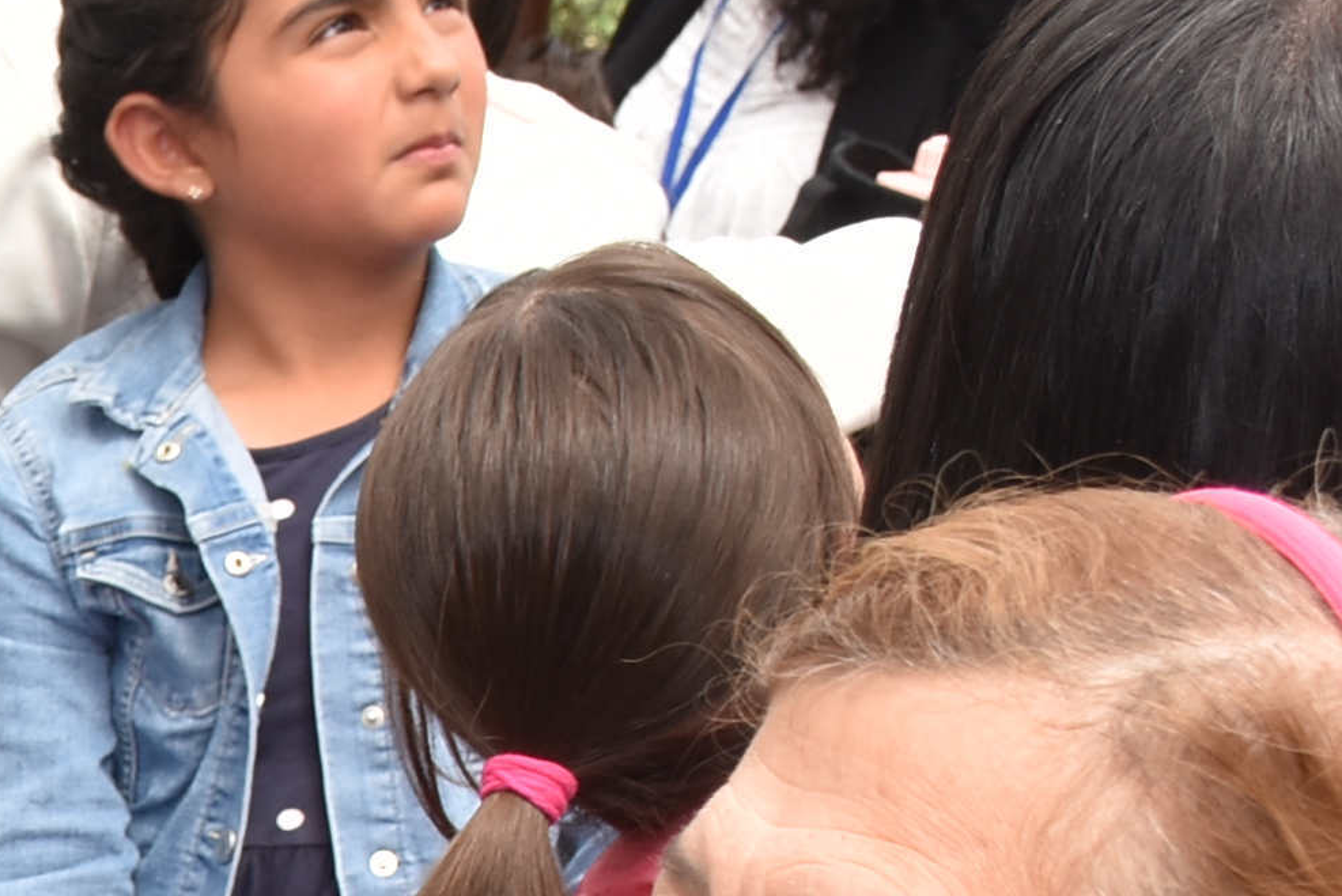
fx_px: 6116
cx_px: -1149
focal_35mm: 164
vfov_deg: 8.2
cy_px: 1369
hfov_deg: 11.5
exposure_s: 1/160
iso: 125
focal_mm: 24
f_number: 7.1
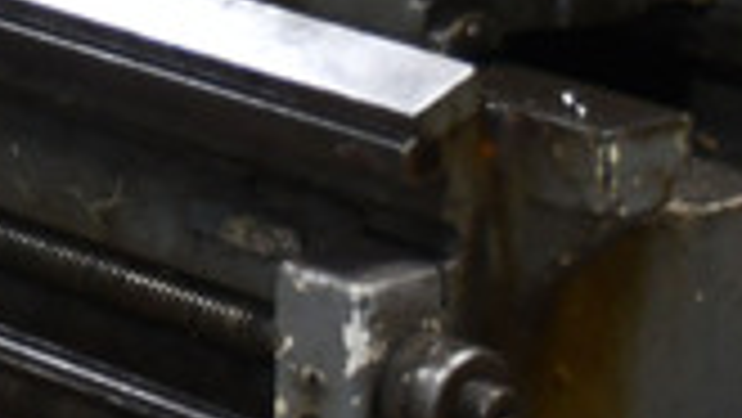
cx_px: -1111
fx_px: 6161
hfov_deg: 6.5
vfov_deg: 3.8
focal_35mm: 313
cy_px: -897
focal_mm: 32
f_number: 4
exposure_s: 1/200
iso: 800
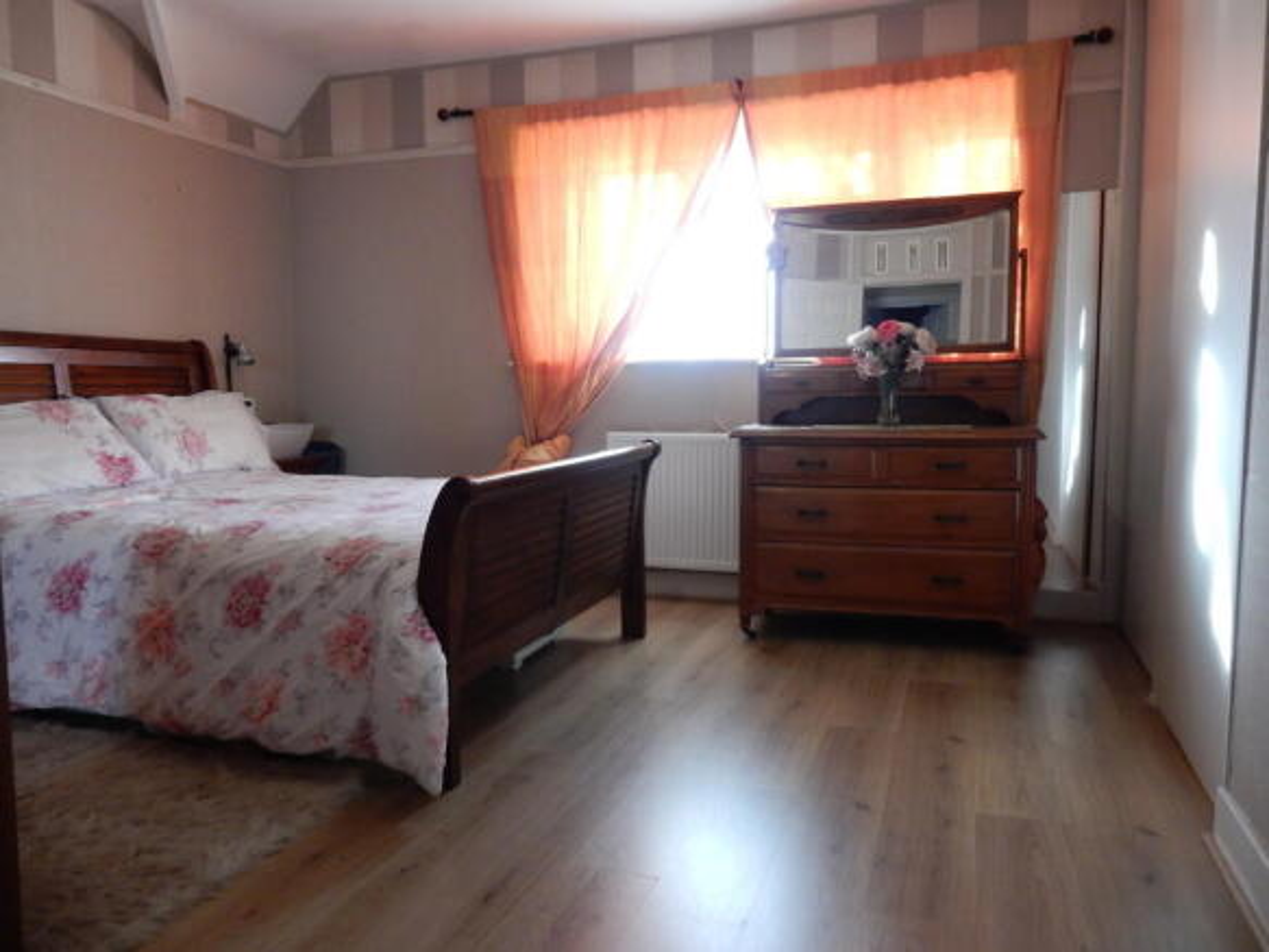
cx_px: 634
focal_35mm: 25
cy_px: 476
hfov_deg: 69.4
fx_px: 916
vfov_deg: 54.9
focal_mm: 4.5
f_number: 3.7
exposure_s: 1/30
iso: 400
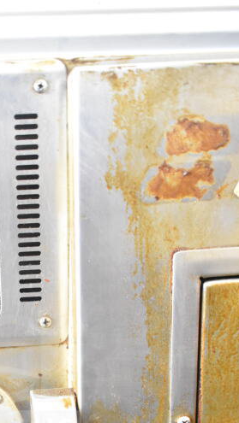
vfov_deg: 34.0
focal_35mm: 58
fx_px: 652
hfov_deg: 19.9
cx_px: -15
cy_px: 383
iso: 2500
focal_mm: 20
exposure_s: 1/30
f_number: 3.5
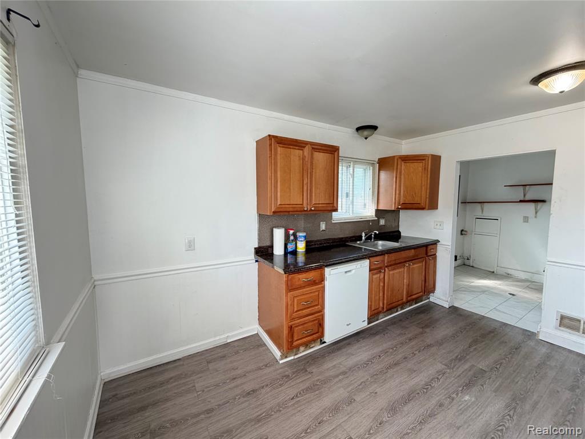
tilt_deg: -4.8
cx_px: 292
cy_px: 220
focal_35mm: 14
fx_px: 237
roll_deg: +0.7
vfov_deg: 85.7
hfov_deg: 102.1
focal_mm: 2.22
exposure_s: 1/60
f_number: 2.2
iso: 320
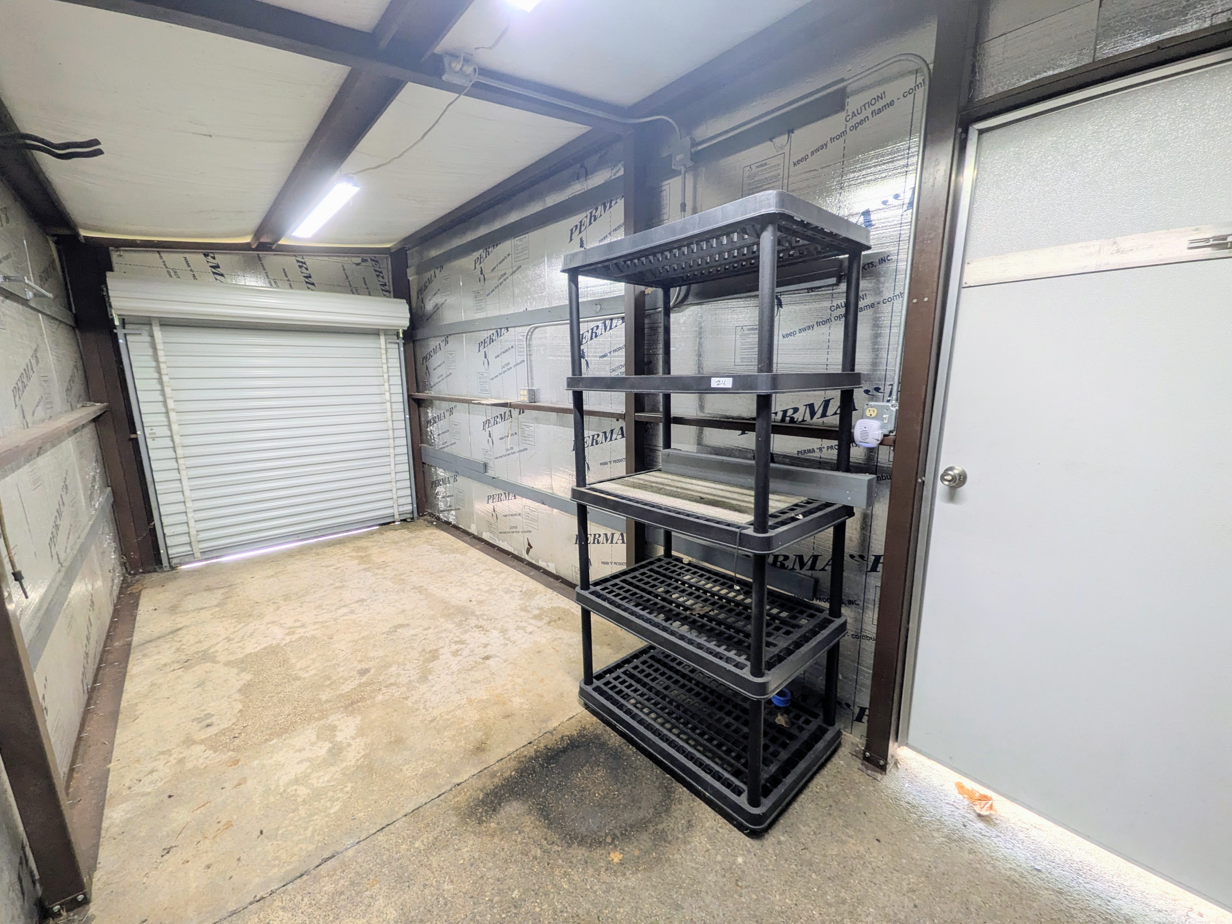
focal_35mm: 14
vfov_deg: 85.7
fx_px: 498
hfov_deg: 102.1
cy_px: 462
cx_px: 616
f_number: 2.2
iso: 97
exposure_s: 1/60
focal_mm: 1.85
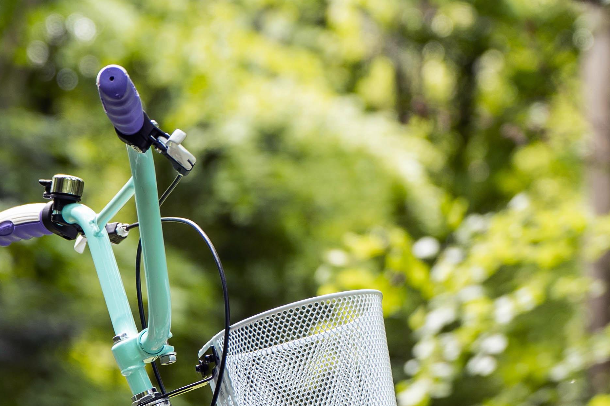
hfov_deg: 7.1
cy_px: 629
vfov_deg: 4.8
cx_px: -82
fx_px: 4862
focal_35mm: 287
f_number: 3.5
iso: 125
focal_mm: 89
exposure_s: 1/100
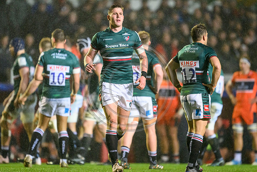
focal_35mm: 560
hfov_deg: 3.7
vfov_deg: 2.5
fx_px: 3999
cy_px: 86
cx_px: 128
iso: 8000
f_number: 4
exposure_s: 1/1000
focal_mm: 560
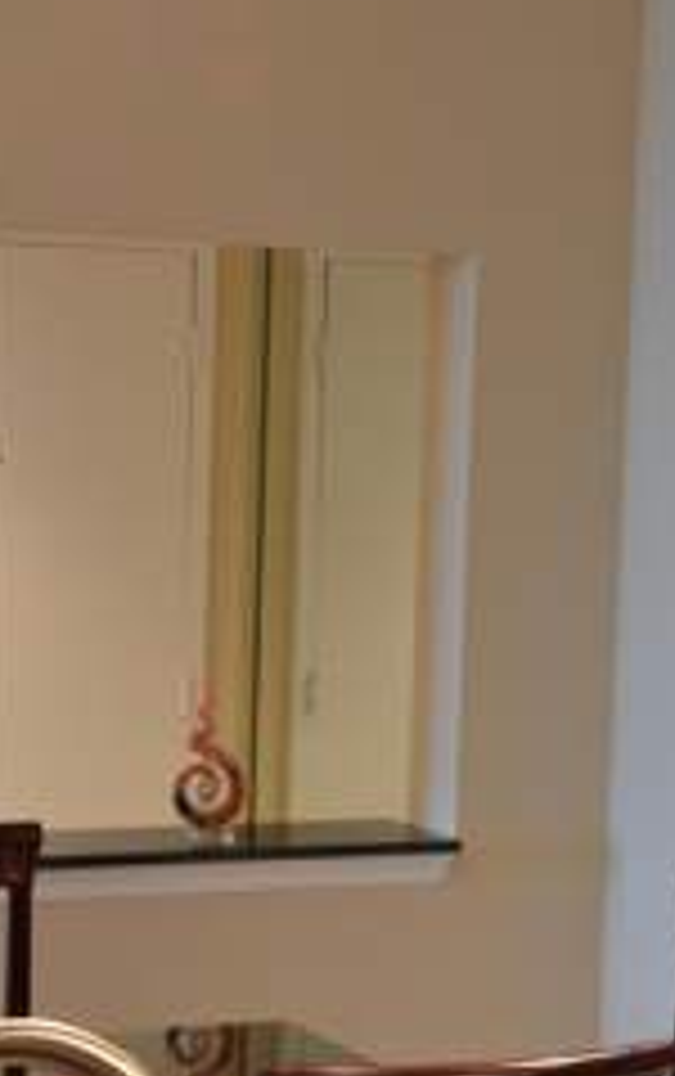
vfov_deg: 20.0
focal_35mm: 104
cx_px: 414
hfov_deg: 12.6
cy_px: 565
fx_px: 3052
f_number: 8
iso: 640
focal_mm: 34
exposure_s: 1/8
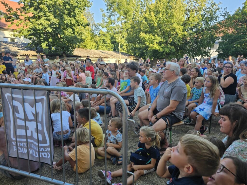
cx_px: 124
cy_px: 92
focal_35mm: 23
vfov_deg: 58.9
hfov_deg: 73.9
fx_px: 164
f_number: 1.7
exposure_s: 1/180
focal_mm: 6.3
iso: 25
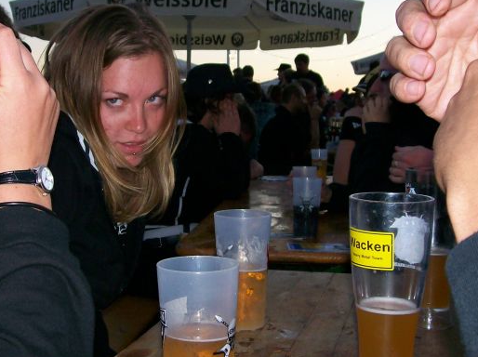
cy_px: 169
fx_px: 772
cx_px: 157
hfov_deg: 34.1
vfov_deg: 26.0
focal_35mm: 56
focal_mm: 6
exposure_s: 1/64
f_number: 2.7
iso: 80
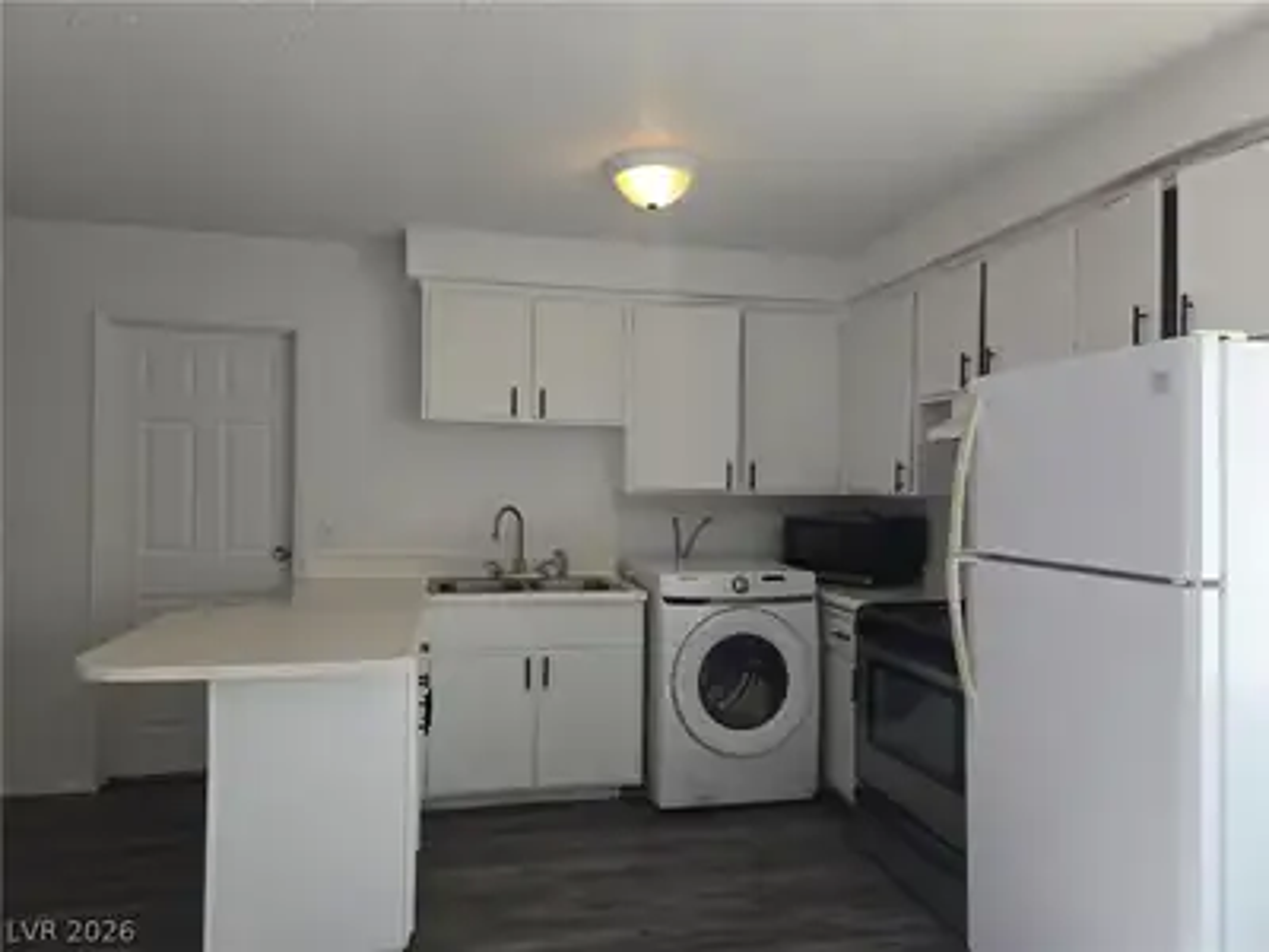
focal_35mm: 23
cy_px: 476
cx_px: 634
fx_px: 843
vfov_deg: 58.9
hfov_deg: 73.9
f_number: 1.8
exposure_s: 1/120
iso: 50
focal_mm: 5.4
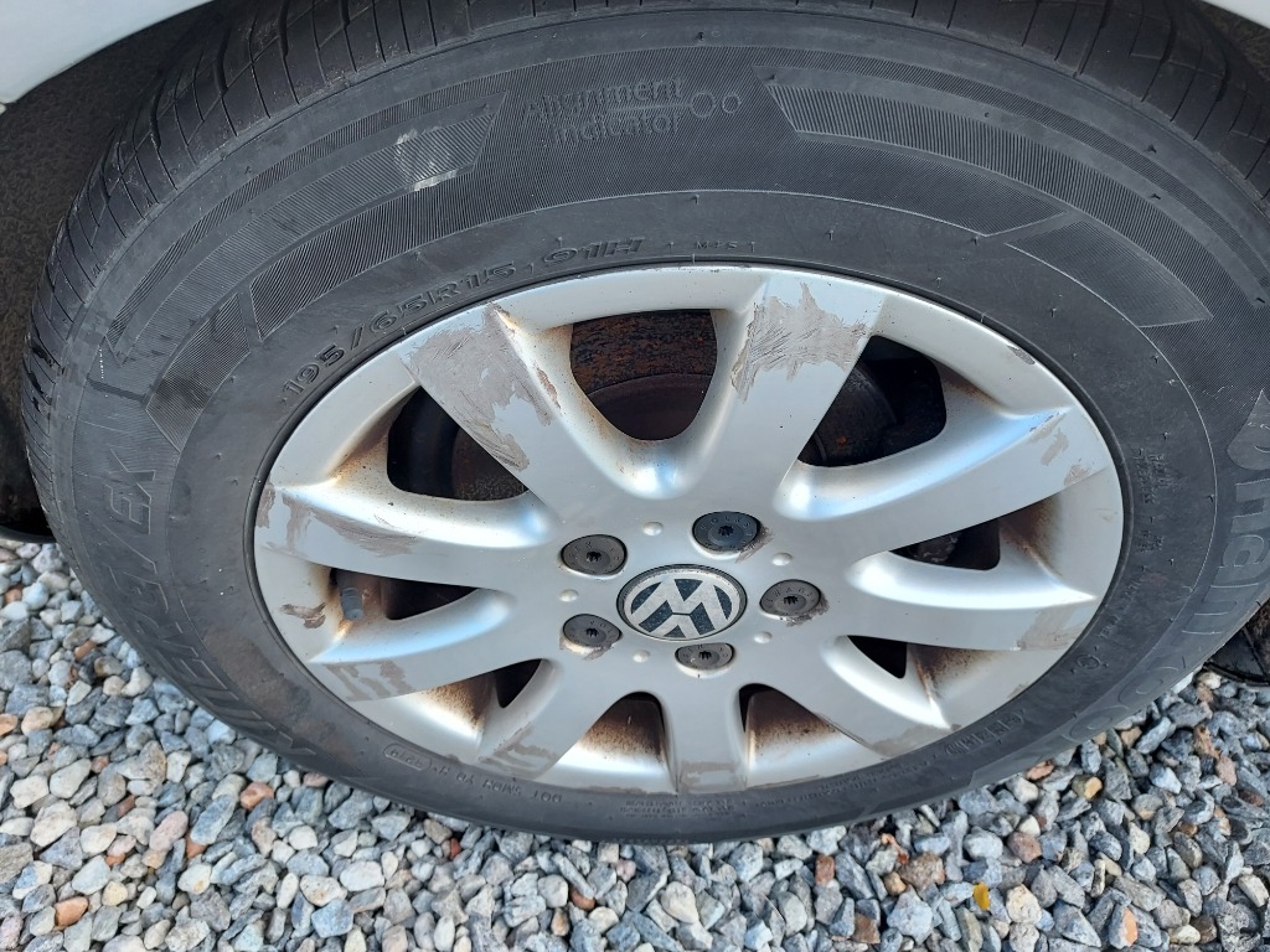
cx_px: 635
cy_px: 476
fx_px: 881
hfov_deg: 71.6
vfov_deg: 56.8
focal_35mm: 24
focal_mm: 4.6
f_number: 1.8
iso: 40
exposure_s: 1/147
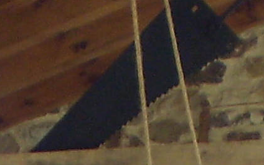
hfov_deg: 7.1
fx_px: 2115
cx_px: 17
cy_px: 500
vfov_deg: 4.3
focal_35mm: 294
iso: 100
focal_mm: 6.3
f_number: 3.1
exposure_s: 1/30
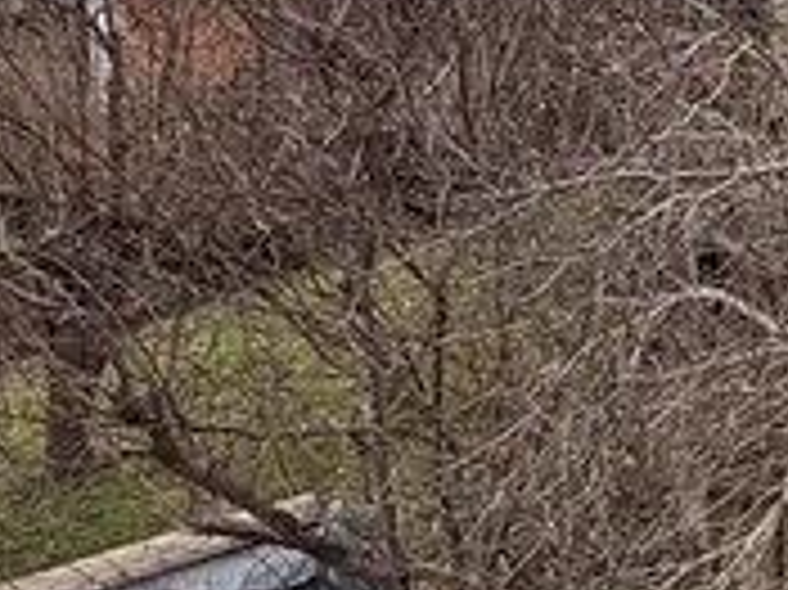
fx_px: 1865
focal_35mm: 82
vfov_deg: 17.3
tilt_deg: -2.1
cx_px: 1463
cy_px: -68
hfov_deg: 18.2
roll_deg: -0.8
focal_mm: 2.22
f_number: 2.2
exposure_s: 1/193
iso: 40
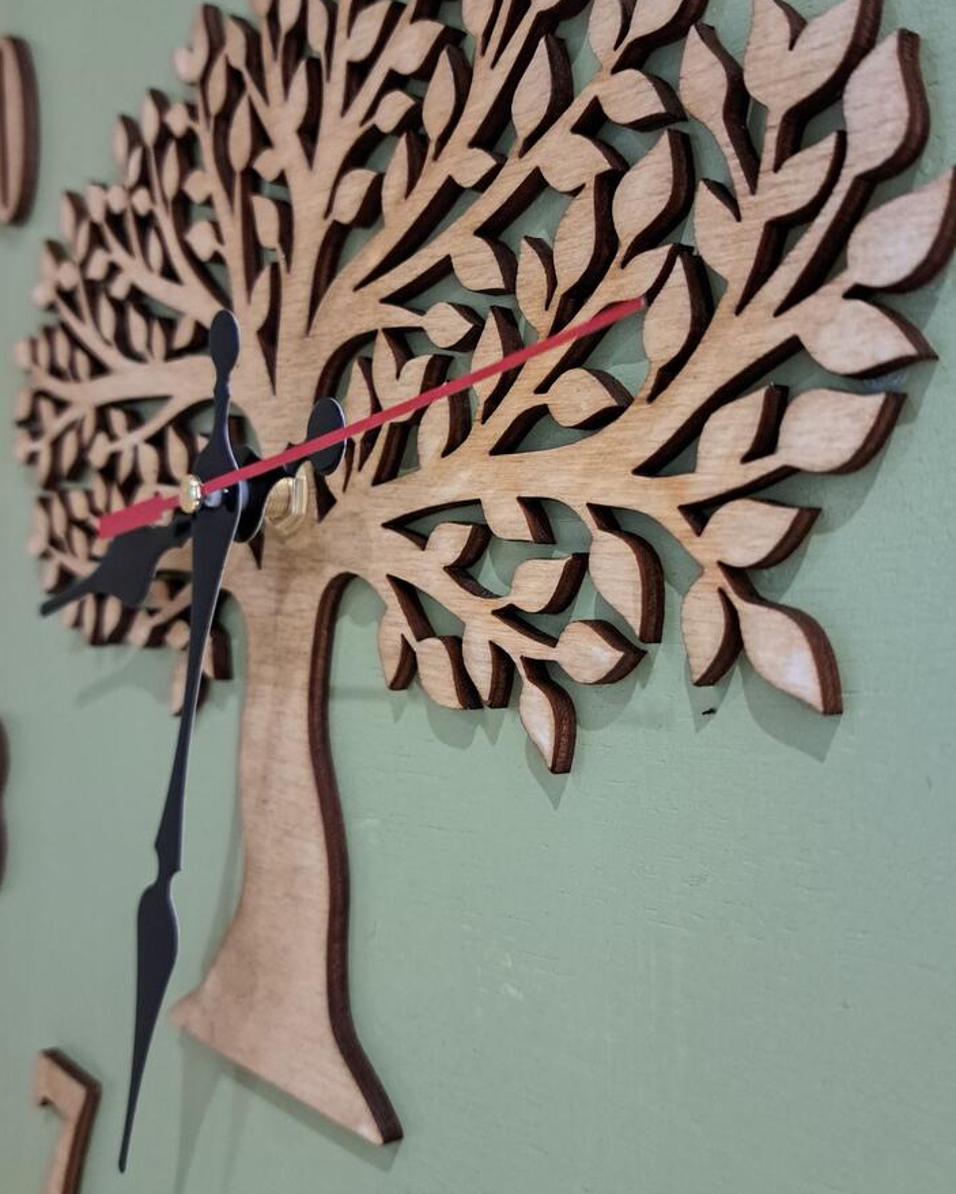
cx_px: 496
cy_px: 494
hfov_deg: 45.8
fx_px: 1131
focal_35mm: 32
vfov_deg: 55.3
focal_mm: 5.23
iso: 800
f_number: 1.8
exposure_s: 1/20
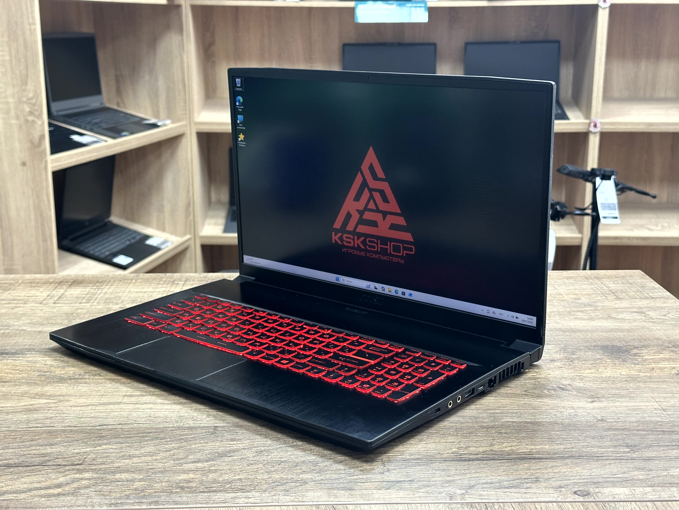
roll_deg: -0.5
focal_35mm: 48
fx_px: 942
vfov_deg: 30.3
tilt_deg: -13.1
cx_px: 340
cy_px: 255
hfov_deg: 39.7
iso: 250
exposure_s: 1/50
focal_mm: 6.86
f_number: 1.78
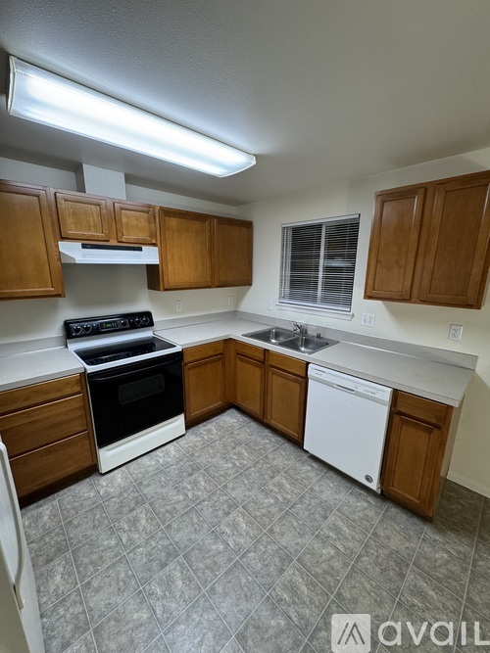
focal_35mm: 14
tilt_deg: -13.1
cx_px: 245
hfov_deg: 85.7
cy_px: 326
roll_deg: -0.8
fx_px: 264
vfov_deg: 102.1
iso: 160
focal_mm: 2.22
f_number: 2.2
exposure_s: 1/120
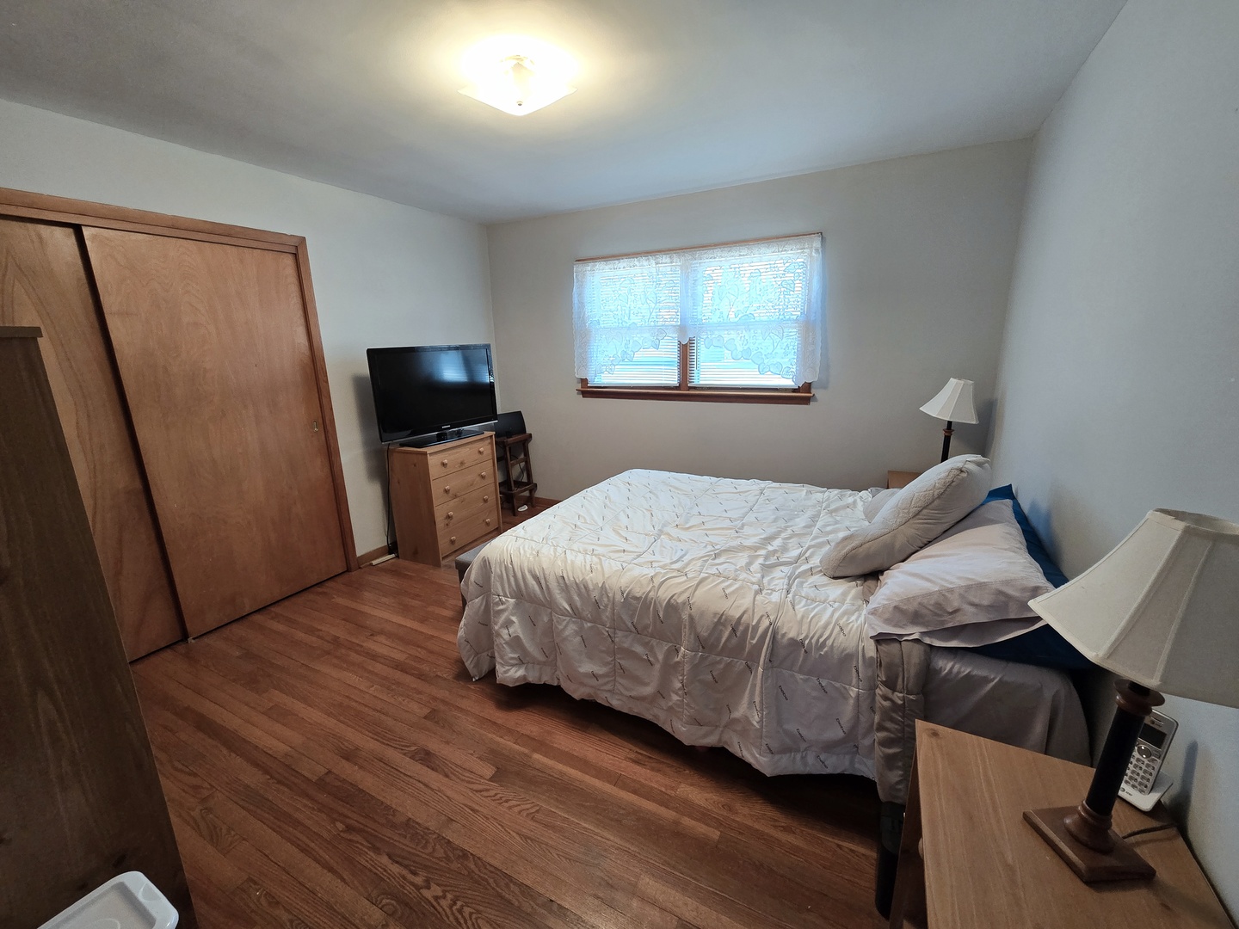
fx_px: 465
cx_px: 620
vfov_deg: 89.9
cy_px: 464
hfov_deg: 106.2
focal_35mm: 13
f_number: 2.2
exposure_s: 1/60.2
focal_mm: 2.2
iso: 200
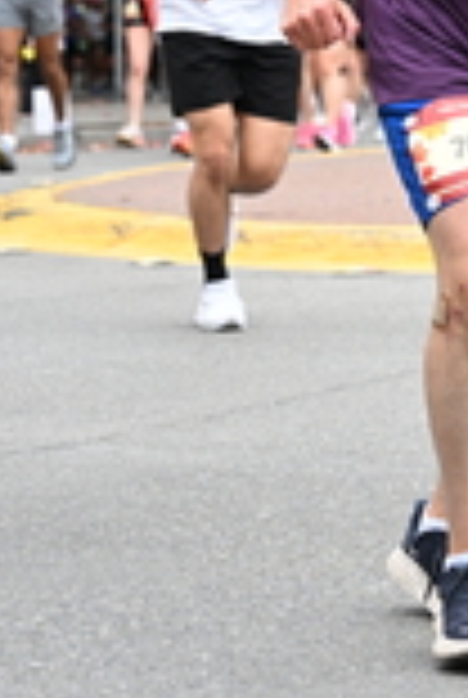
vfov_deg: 8.8
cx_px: 520
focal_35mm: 230
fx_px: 4465
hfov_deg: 6.0
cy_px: -243
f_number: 4
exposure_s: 1/800
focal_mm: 65
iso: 1600
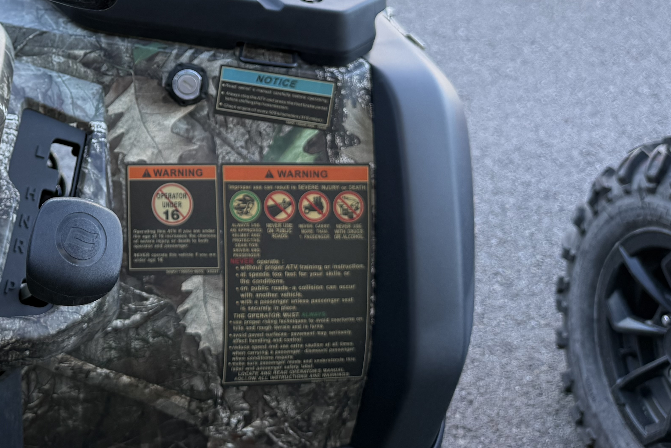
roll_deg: -2.4
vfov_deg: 28.4
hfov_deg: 41.0
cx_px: 100
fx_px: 839
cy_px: 22
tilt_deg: -32.7
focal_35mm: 45
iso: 100
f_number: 1.78
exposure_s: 1/252
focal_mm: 6.76
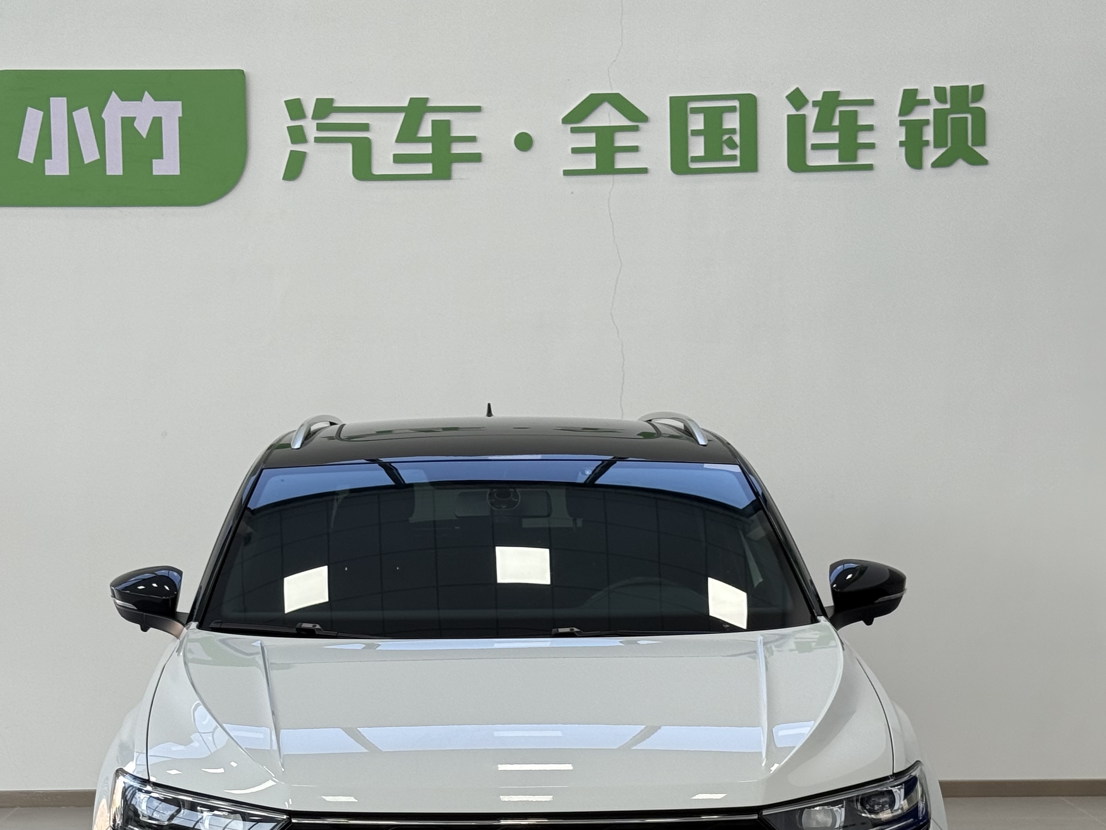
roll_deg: +0.6
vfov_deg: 19.5
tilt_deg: -4.8
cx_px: 473
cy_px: 638
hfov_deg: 26.0
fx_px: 2396
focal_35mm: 75
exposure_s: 1/121
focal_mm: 6.76
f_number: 1.78
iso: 50
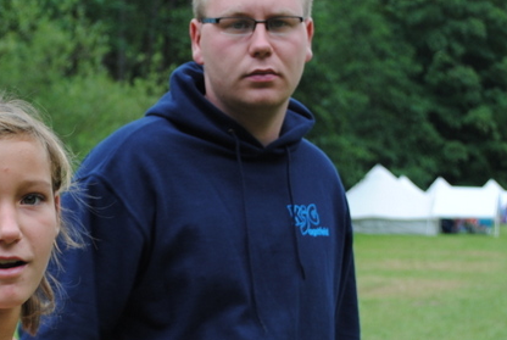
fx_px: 1424
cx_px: 147
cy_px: 253
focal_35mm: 101
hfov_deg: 20.1
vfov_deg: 13.6
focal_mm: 35
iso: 125
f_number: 5.6
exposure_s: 1/125
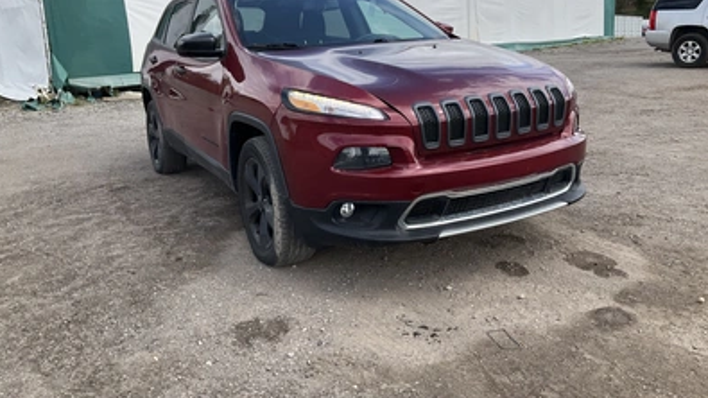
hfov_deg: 61.0
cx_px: 353
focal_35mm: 32
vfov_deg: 36.4
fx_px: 601
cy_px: 147
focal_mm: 3
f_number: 1.8
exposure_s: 1/1121
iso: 25
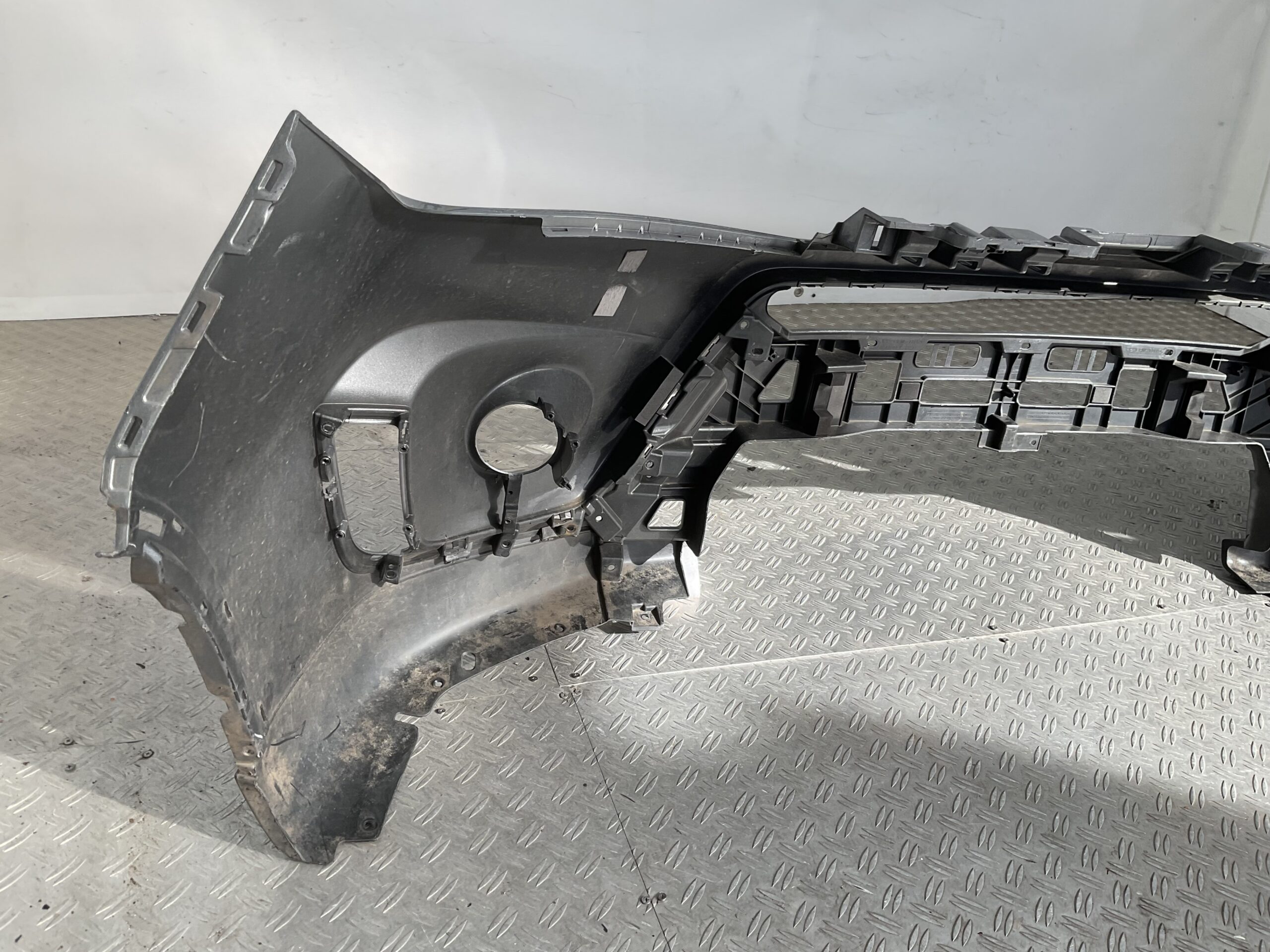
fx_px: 1064
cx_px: 635
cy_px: 476
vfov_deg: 48.2
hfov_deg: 61.7
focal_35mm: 29
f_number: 1.8
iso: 16
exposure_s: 1/284
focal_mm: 3
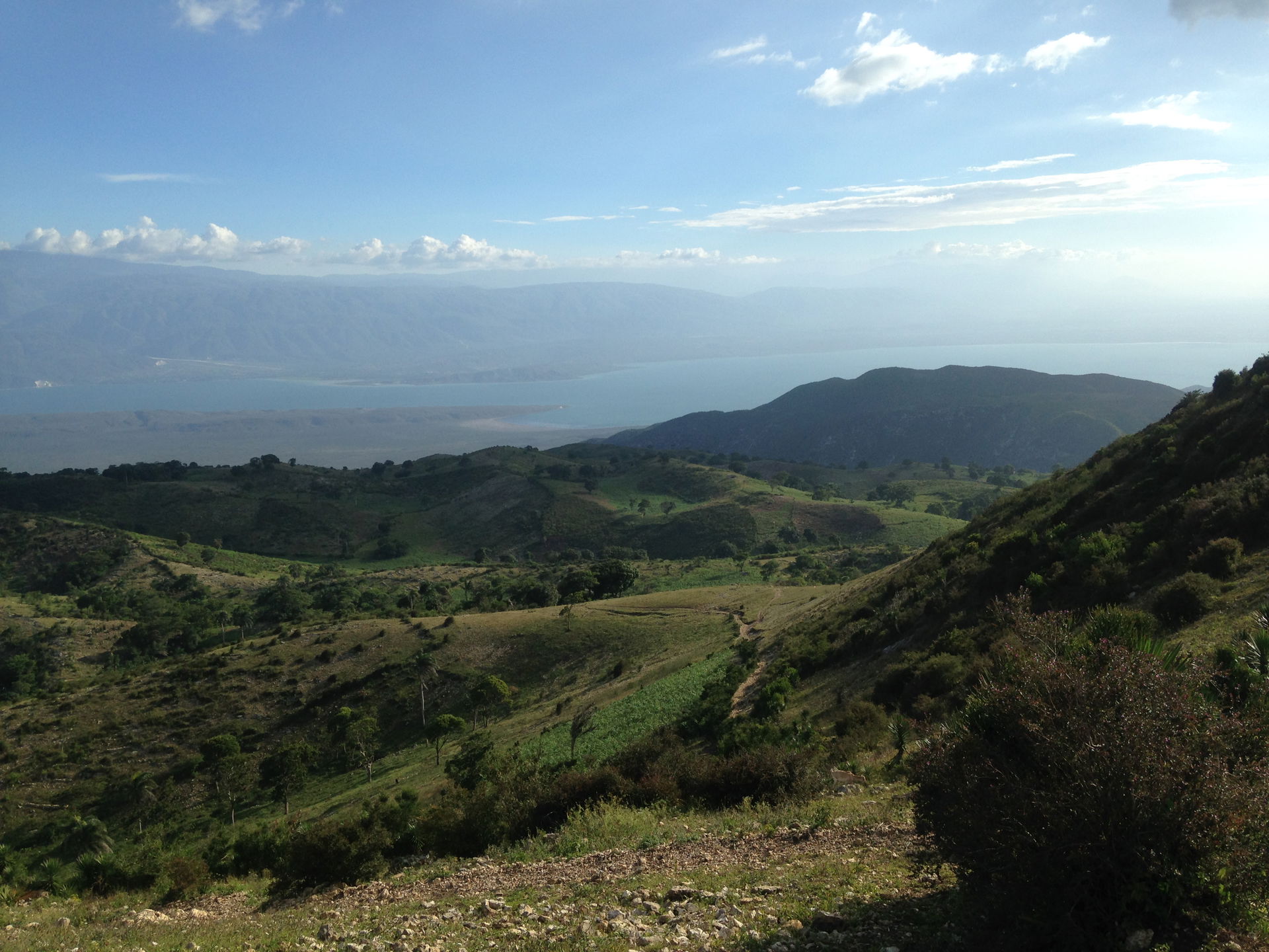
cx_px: 634
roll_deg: +2.0
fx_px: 1210
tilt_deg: -7.5
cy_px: 476
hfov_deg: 55.4
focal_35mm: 33
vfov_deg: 42.9
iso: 50
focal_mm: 4.12
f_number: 2.4
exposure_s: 1/1595
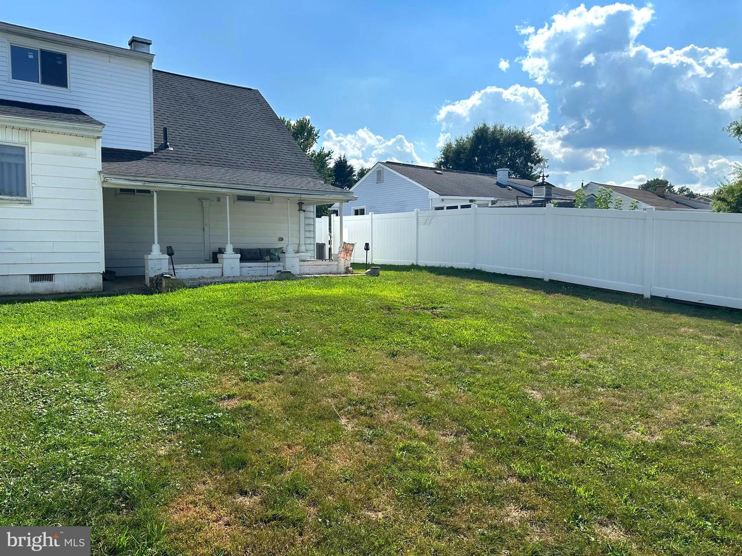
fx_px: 514
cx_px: 371
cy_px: 278
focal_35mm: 24
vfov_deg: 56.8
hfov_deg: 71.6
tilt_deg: -2.9
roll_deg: +0.1
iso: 80
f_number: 1.78
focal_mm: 6.86
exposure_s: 1/6211
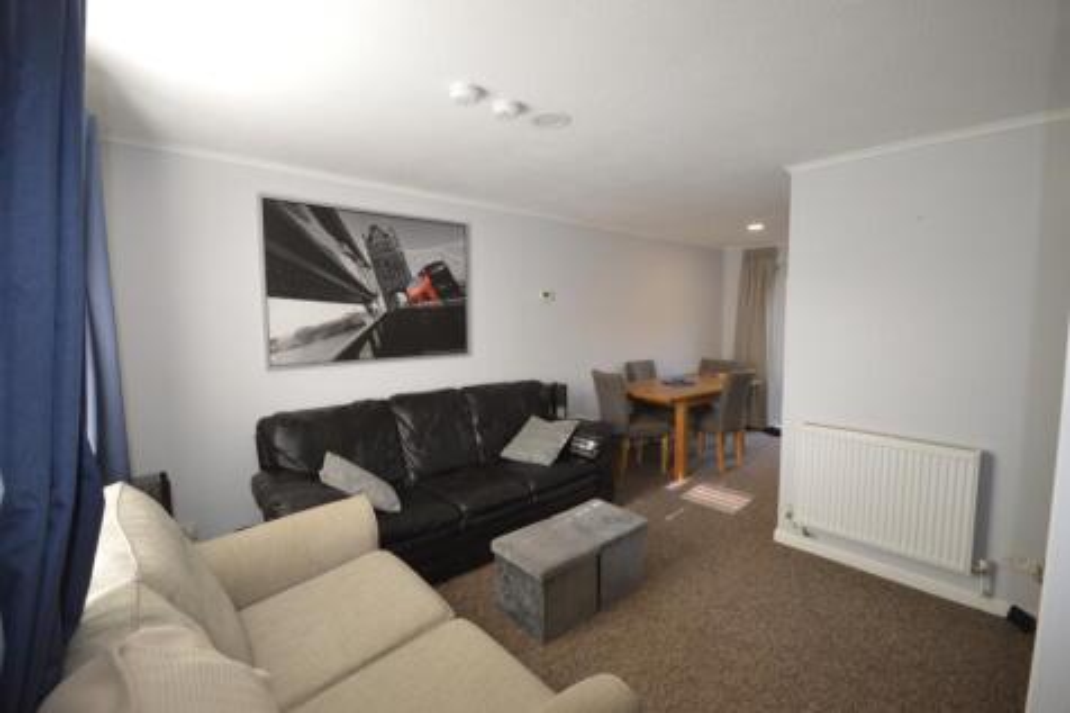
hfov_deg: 100.4
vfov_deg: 77.3
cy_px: 356
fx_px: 446
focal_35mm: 15
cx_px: 535
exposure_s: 1/60
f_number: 4
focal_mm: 10
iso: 400
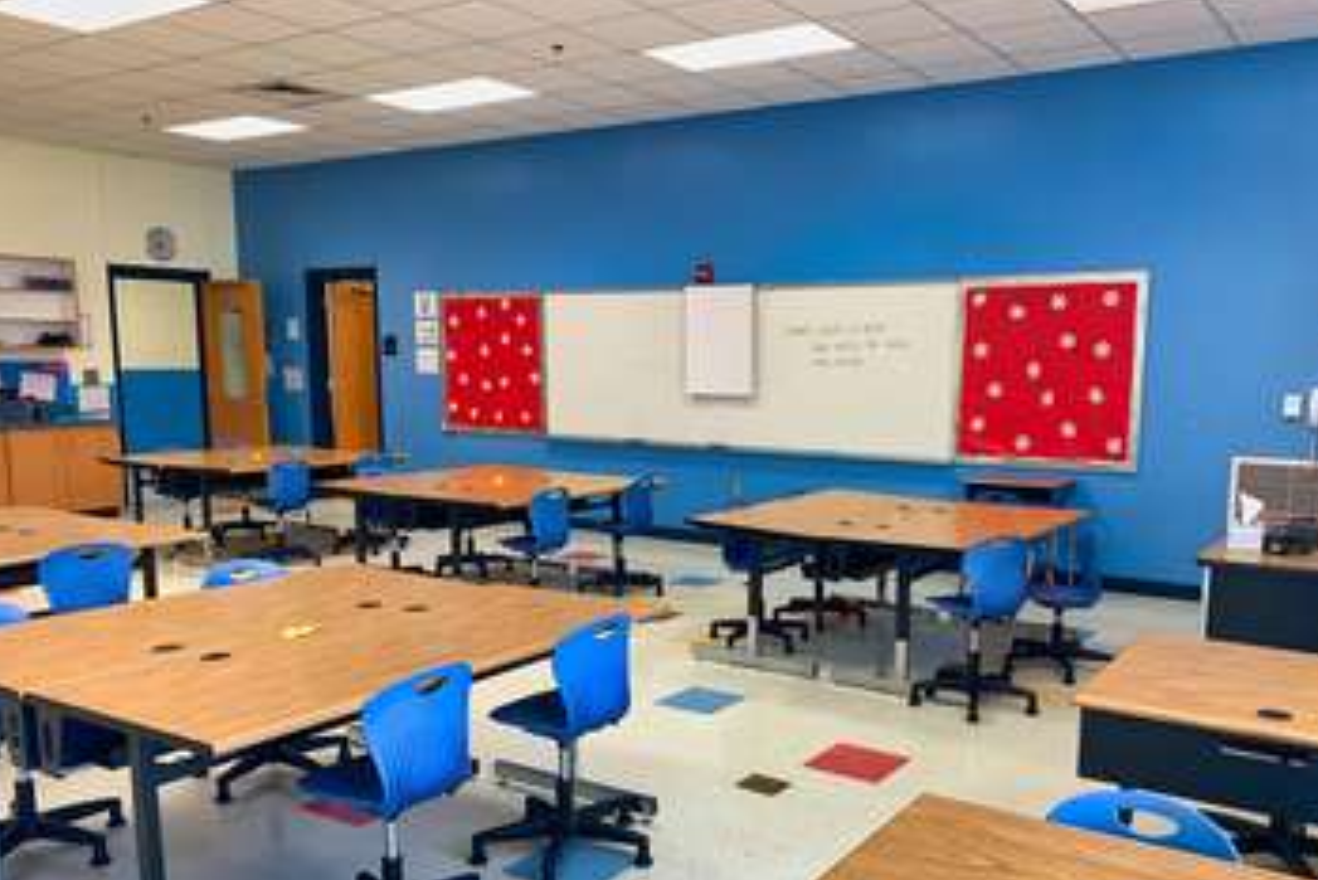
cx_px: 744
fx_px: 1135
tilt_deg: -8.9
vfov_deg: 42.1
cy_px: 548
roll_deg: -0.9
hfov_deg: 60.1
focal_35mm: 31
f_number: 1.8
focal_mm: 4.25
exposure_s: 1/121
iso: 64
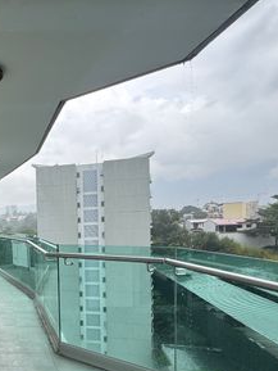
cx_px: -18
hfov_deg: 38.6
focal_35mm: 31
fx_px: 332
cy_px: 245
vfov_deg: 57.1
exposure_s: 1/401
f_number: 2.2
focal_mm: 2.22
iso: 40
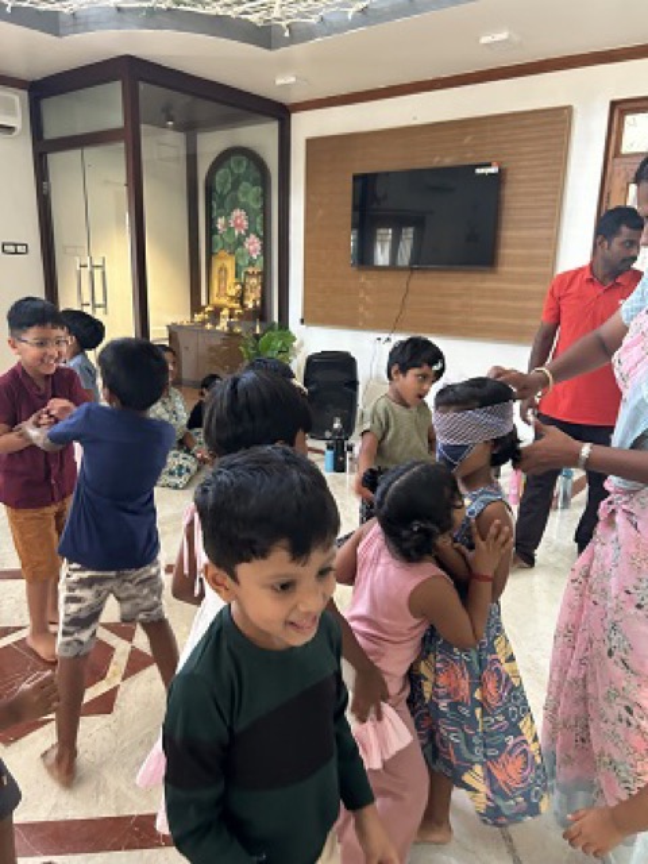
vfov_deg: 67.3
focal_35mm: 26
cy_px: 432
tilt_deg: -14.8
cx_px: 324
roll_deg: -1.1
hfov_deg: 53.1
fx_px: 649
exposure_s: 1/50
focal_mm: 5.7
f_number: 1.5
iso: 250
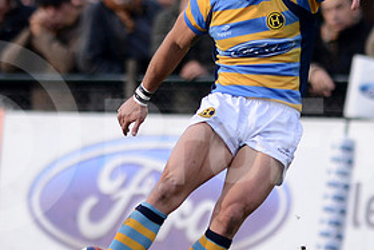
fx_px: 9032
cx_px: 212
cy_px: 138
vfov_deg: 1.6
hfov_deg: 2.4
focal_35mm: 869
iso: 800
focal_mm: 420
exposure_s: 1/2000
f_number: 4
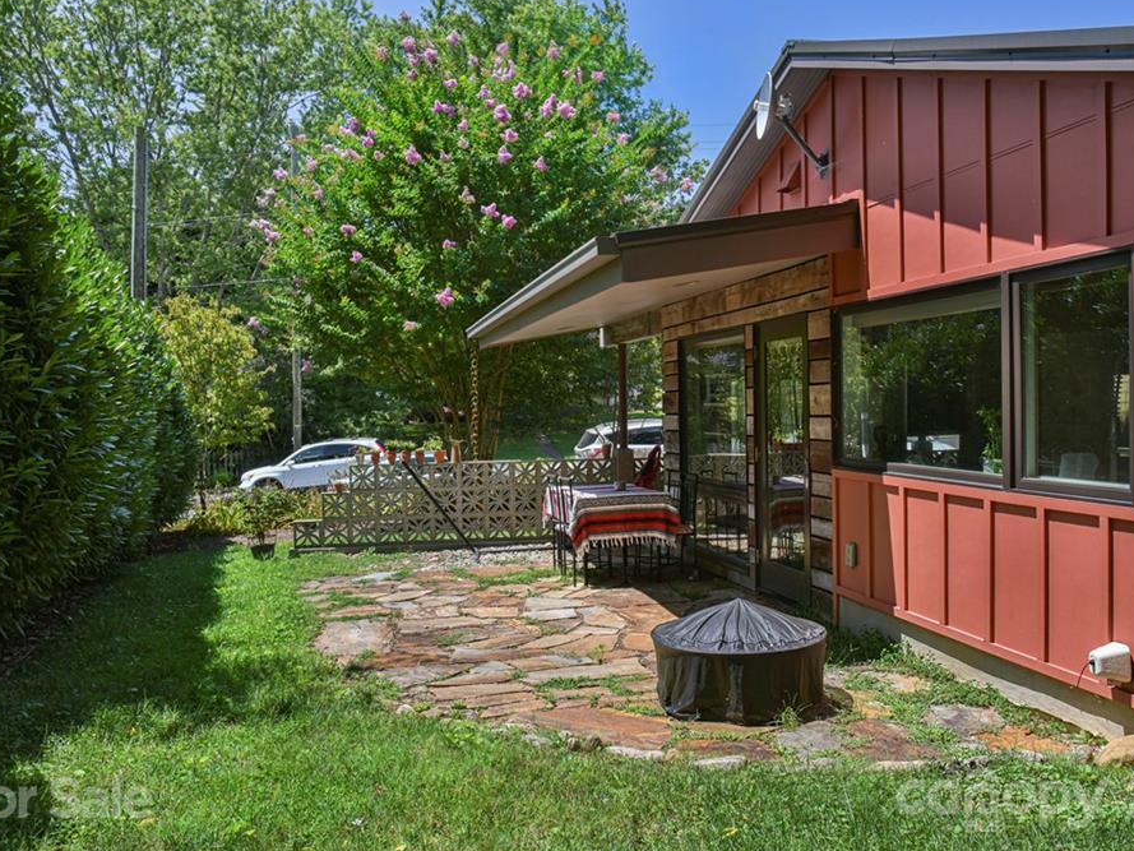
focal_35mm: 31
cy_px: 420
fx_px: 1016
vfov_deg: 45.5
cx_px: 601
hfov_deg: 58.3
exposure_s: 1/320
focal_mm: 28
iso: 800
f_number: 9
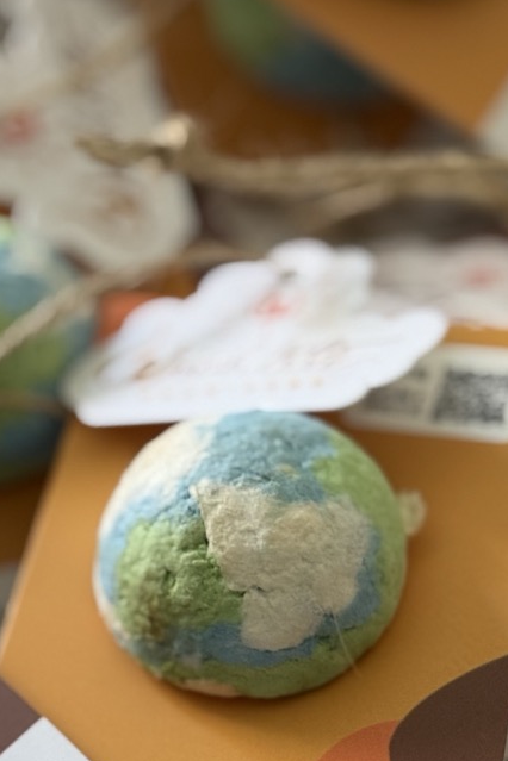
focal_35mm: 125
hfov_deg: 10.9
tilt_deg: -44.8
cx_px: -11
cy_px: 281
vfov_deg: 16.4
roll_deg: -5.8
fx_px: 2646
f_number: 1.78
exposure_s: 1/60
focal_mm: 6.76
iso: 100
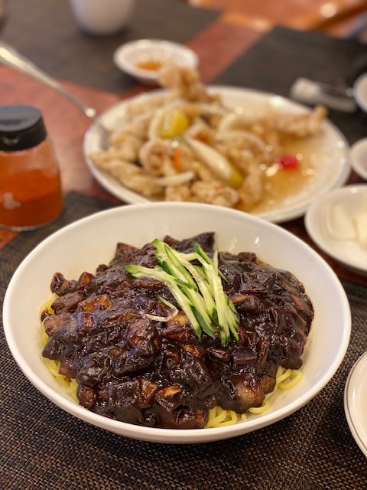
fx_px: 735
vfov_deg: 36.8
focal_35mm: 52
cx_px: 184
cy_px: 245
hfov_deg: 28.0
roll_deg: -3.2
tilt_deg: -36.2
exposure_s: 1/40
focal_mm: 6
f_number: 2
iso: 160
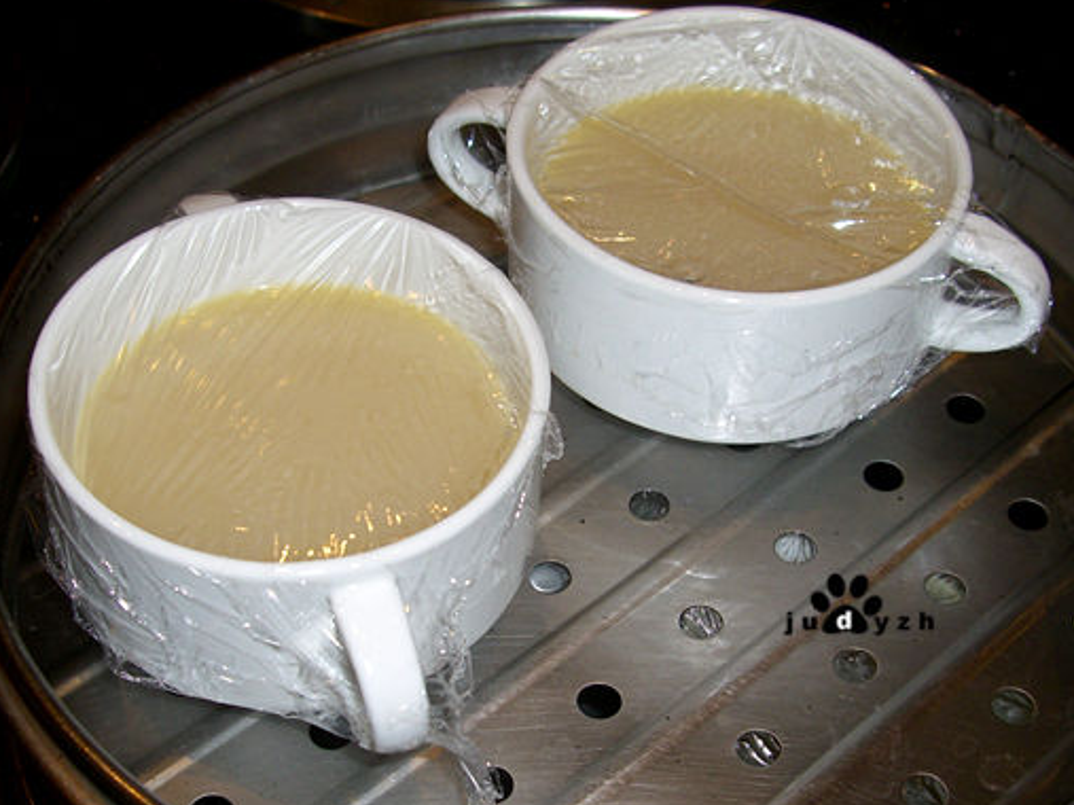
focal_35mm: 60
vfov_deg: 24.3
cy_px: 553
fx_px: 1861
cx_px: 568
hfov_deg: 32.2
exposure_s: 1/60
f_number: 2.8
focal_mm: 7.9
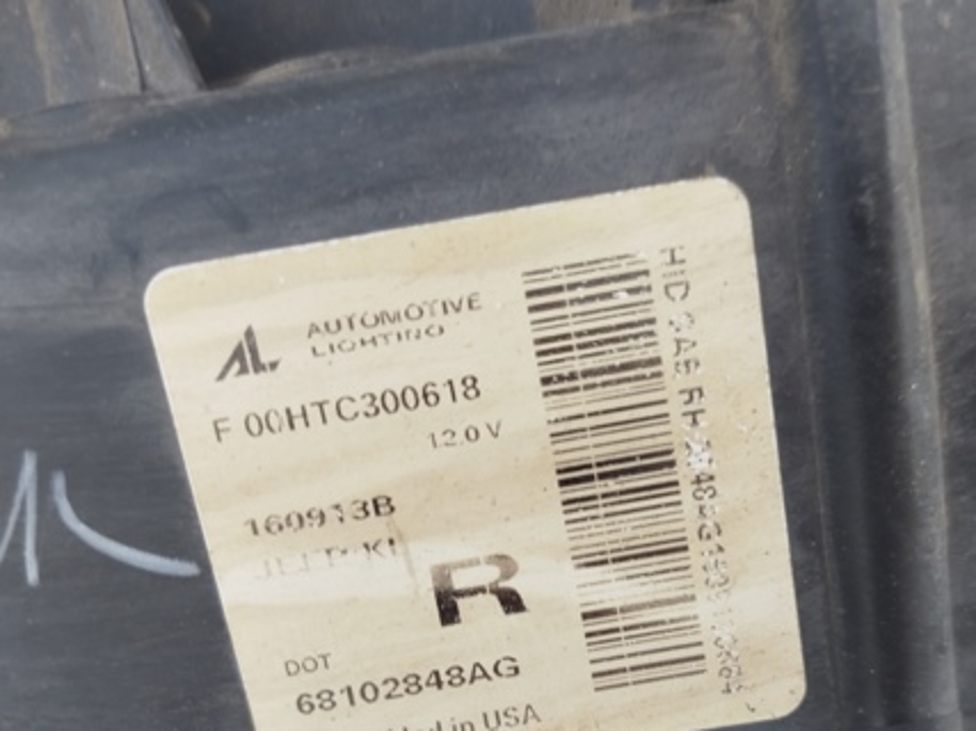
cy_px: 530
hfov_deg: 51.2
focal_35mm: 36
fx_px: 1015
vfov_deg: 38.8
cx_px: 549
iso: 80
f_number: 1.7
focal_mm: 5.31
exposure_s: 1/50
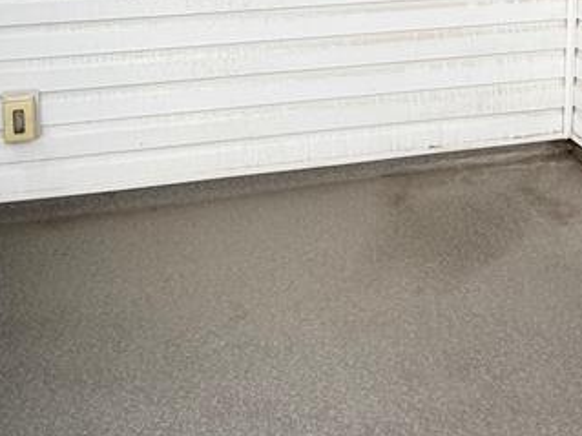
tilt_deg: -4.4
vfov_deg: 27.5
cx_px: 288
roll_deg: +0.6
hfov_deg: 42.1
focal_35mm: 45
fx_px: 756
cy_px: -113
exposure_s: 1/220
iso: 40
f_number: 2.2
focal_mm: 2.22
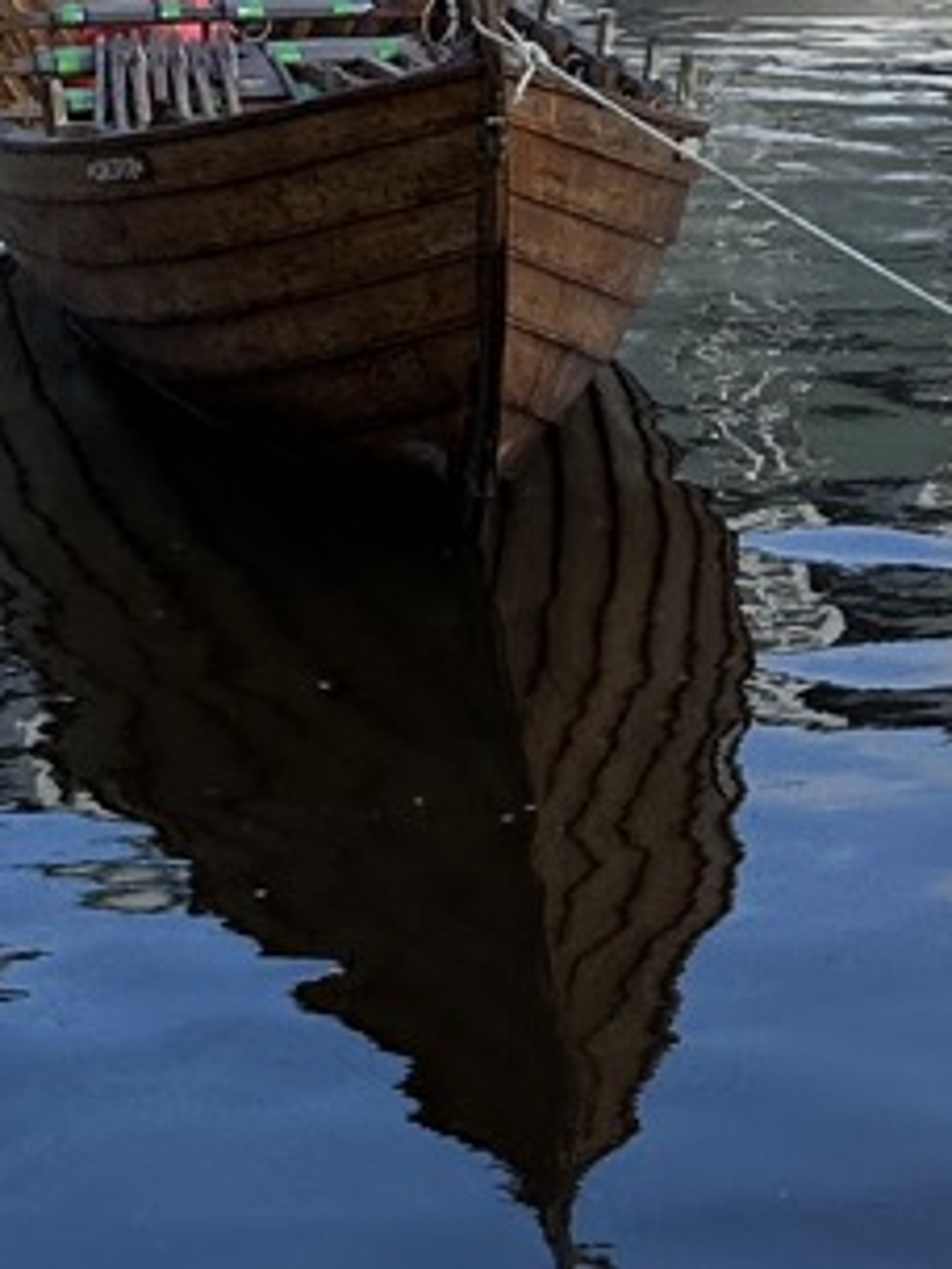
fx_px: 3704
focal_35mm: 101
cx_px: -4
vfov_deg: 16.2
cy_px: -1073
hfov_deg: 14.4
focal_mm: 6.86
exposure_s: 1/3356
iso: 80
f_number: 1.78
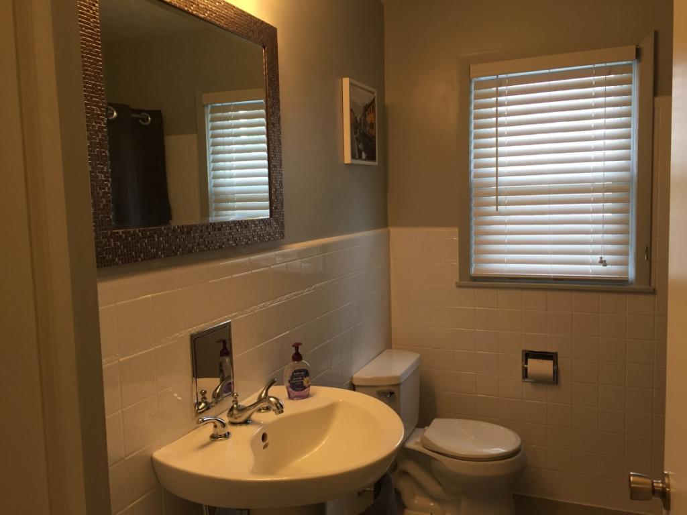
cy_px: 258
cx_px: 344
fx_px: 576
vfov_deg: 48.2
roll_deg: +2.1
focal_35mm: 29
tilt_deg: -6.2
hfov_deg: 61.7
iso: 32
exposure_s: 1/30
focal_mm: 4.15
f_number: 2.2
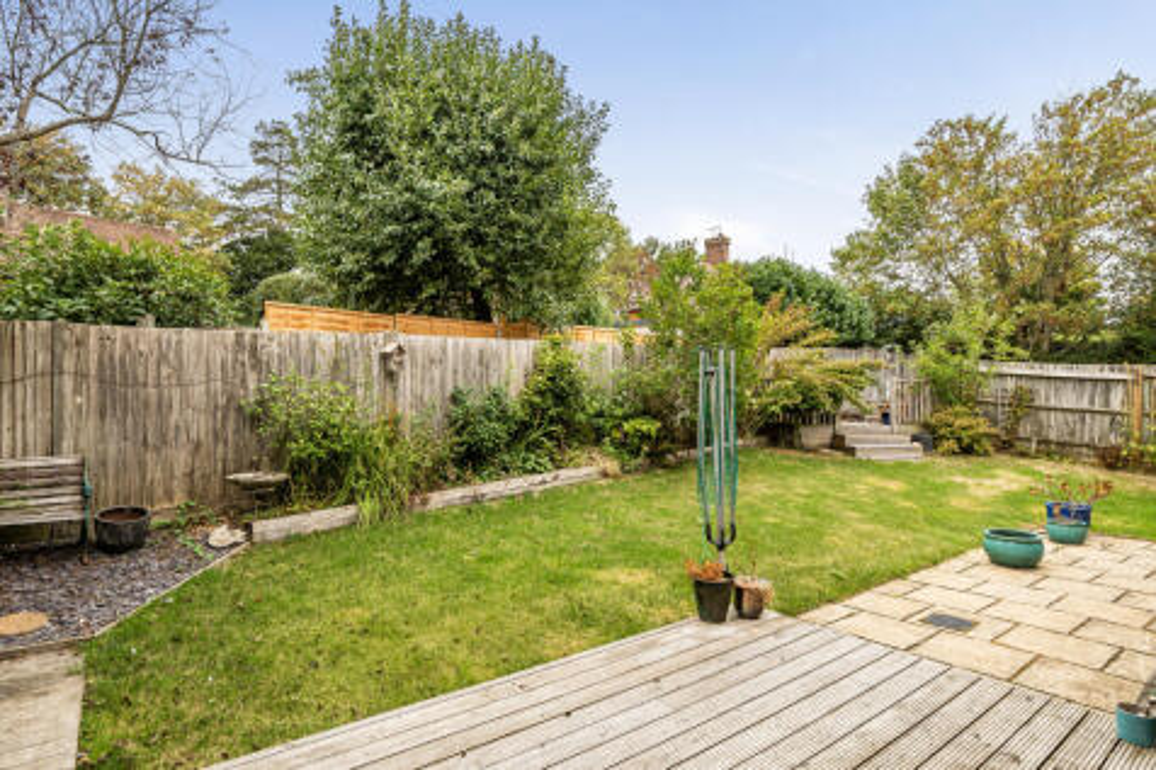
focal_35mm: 18
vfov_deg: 67.3
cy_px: 385
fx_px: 578
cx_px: 578
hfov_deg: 90.0
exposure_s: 1/160
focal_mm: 12
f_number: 8
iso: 400
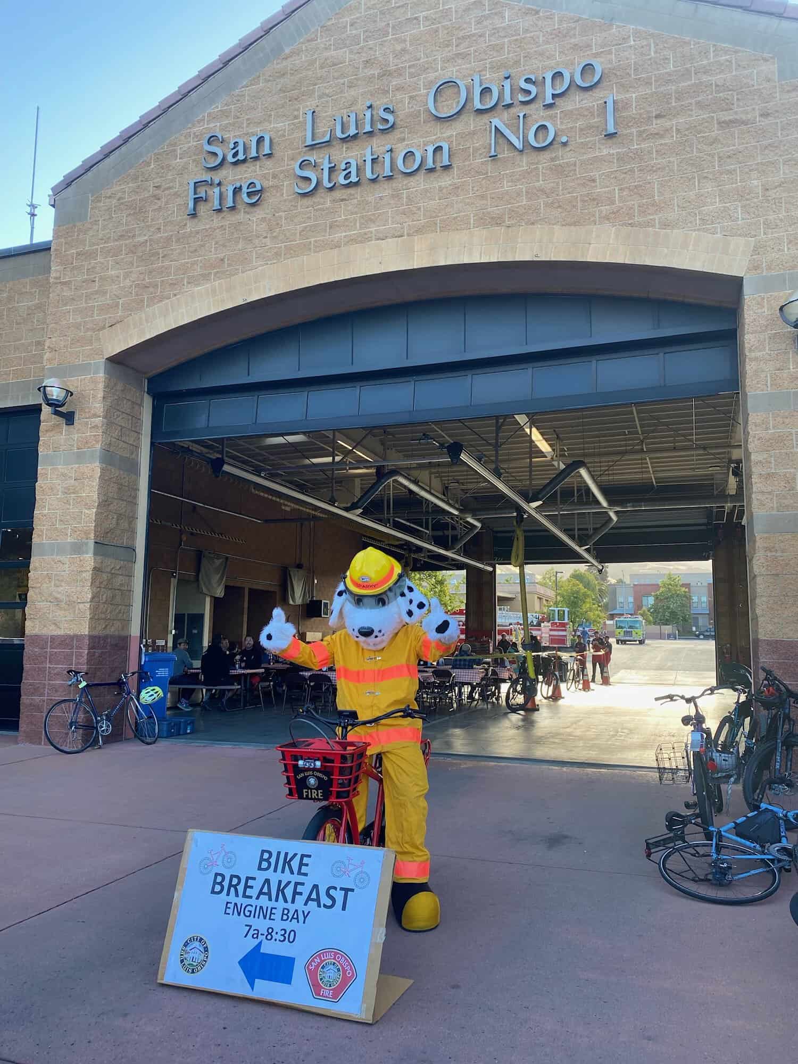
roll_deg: -0.7
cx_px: 399
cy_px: 532
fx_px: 799
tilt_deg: +5.4
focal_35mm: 26
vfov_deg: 67.3
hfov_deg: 53.1
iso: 32
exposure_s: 1/168
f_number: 1.8
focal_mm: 4.25
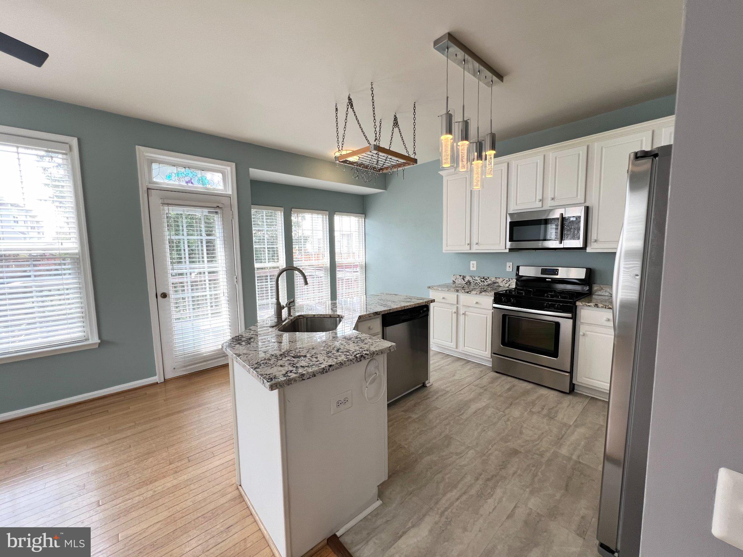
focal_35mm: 13
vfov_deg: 89.9
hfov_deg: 106.2
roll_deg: +1.0
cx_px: 372
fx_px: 279
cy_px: 278
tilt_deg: -5.5
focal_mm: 1.57
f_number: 1.8
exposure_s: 1/99
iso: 100
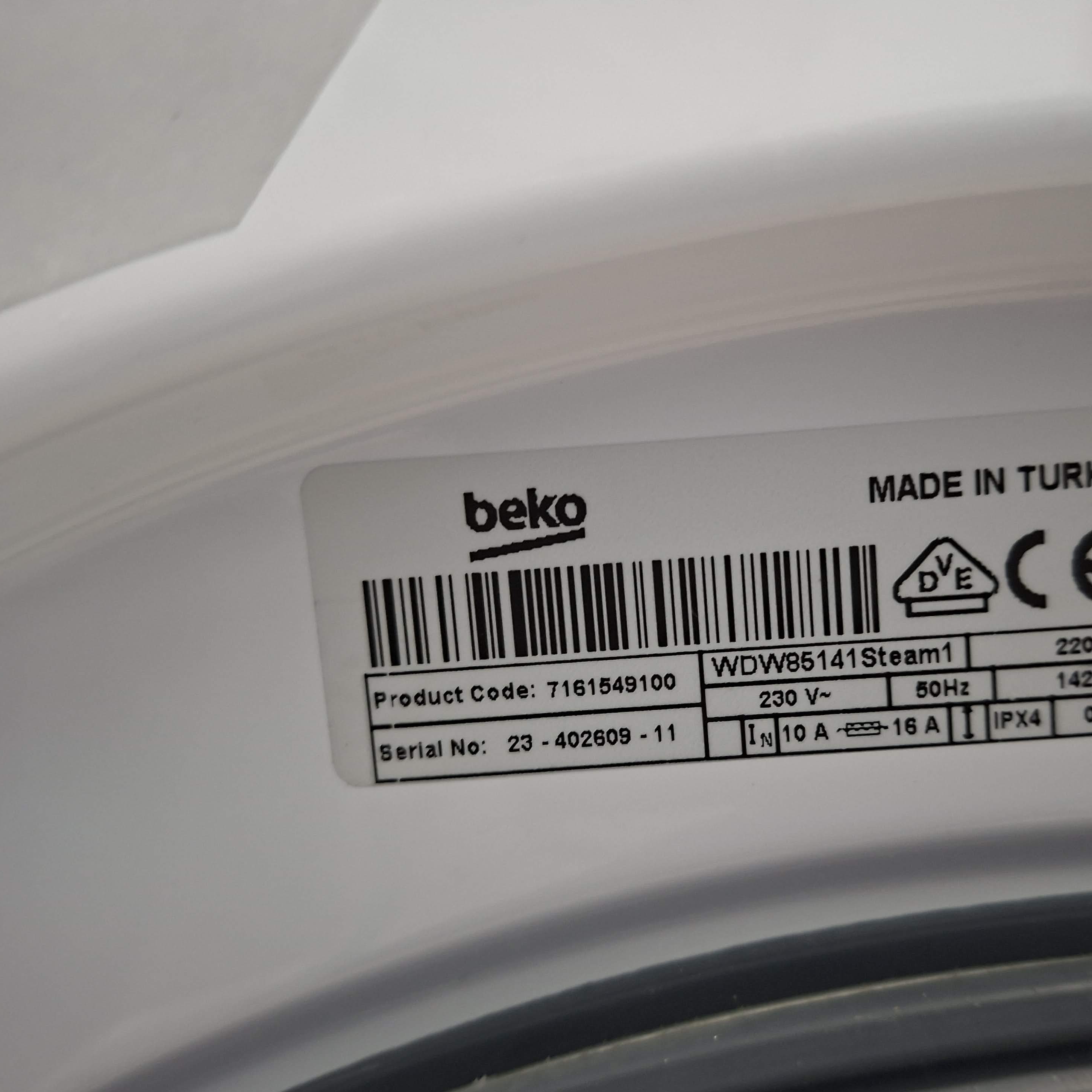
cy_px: 562
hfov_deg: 56.8
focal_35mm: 28
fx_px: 999
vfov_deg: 57.3
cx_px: 665
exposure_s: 1/25
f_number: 1.8
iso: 500
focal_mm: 5.54
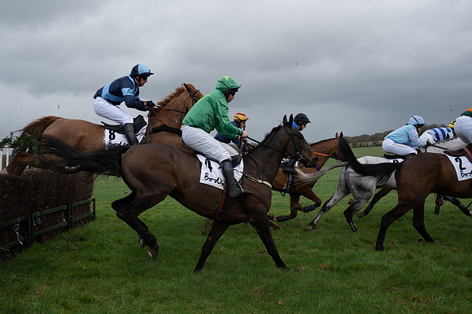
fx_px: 511
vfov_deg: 34.2
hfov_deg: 49.6
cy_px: 157
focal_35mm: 39
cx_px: 236
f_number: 4
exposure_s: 1/1250
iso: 200
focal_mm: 39
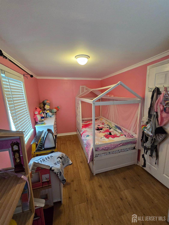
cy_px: 112
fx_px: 85
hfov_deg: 89.9
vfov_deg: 106.2
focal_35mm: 13
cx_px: 84
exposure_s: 1/60
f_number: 2.2
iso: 400
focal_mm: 2.2
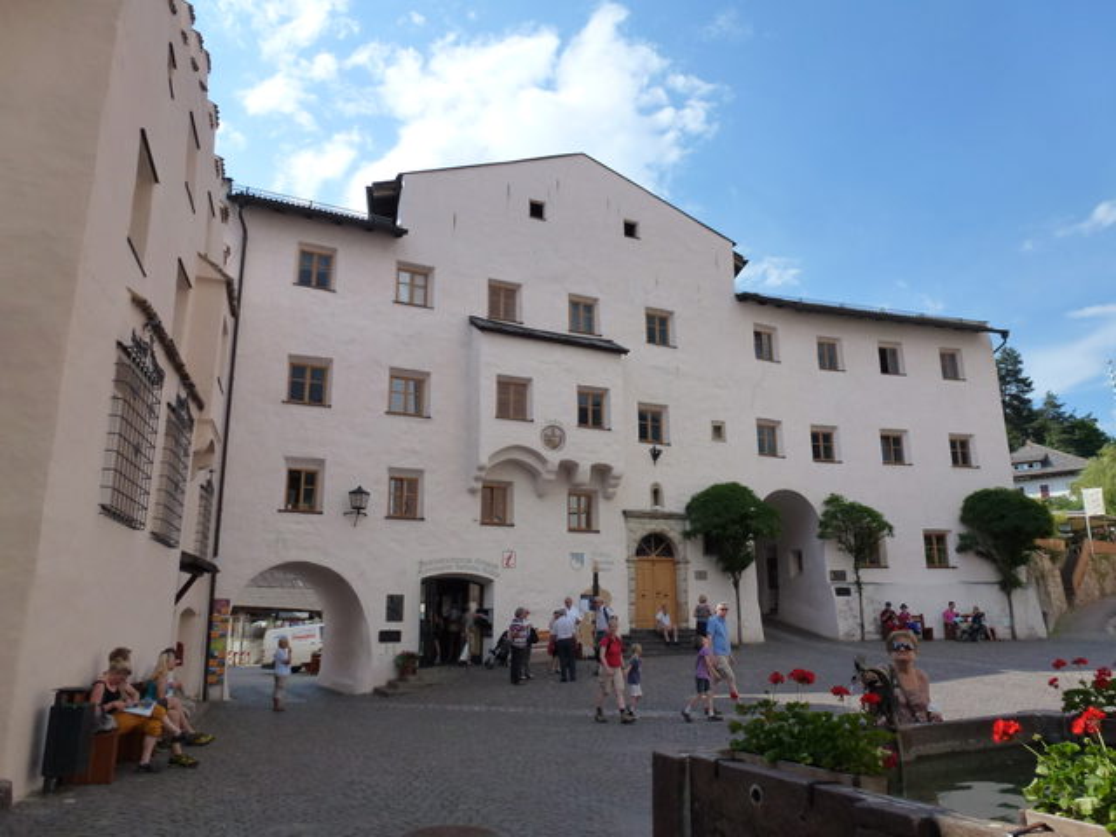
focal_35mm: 24
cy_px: 418
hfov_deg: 71.6
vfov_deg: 56.8
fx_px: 774
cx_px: 558
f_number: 4
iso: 160
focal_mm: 4.3
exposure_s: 1/800
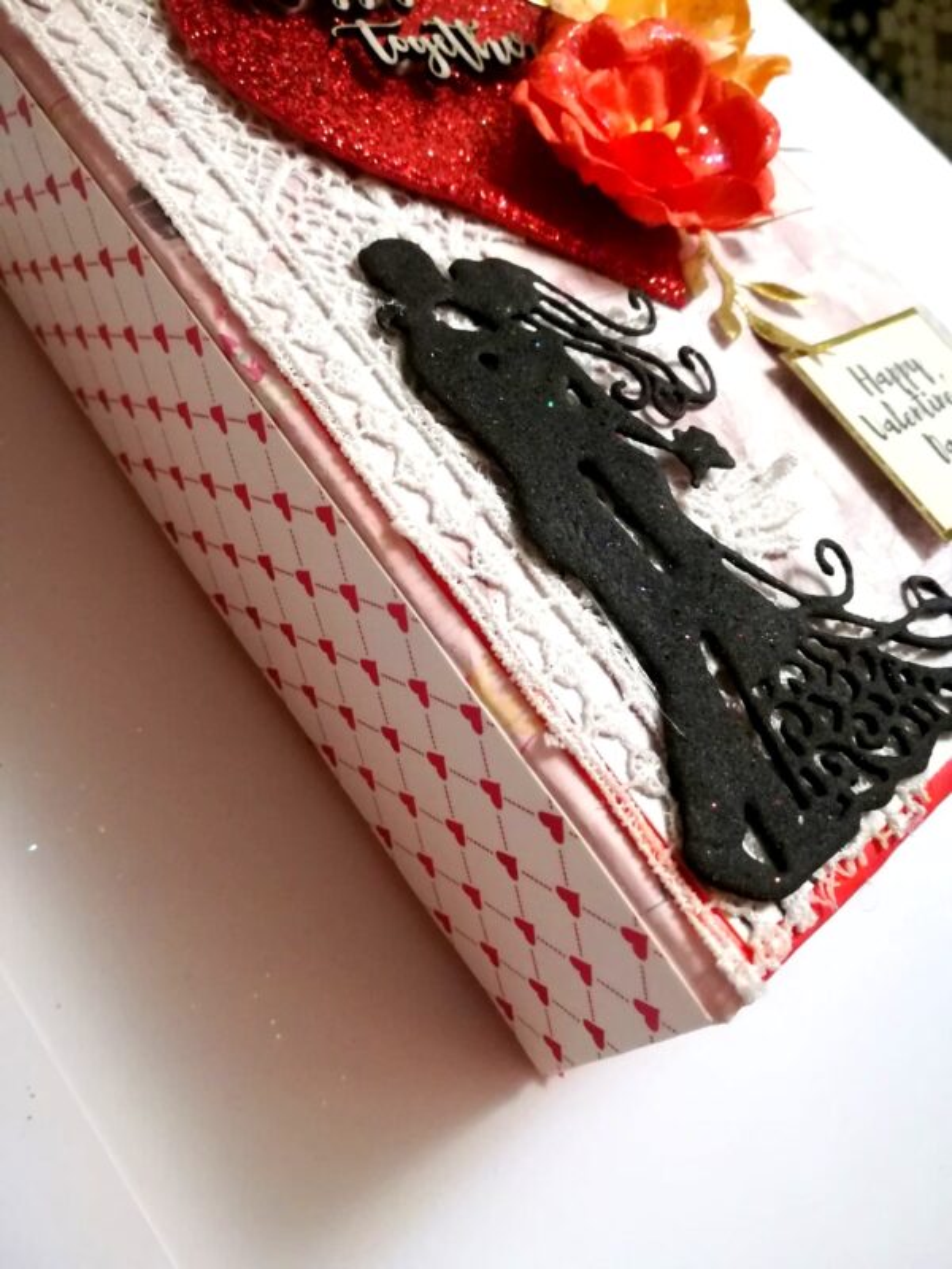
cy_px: 634
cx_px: 476
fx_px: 953
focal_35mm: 26
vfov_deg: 67.3
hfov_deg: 53.1
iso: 640
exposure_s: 1/20
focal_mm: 3.83
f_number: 2.2
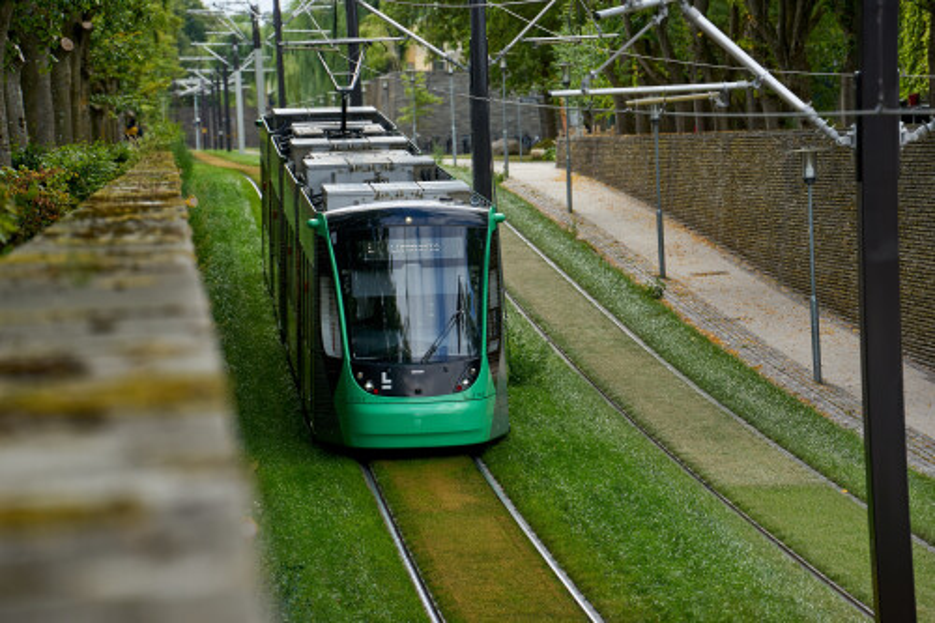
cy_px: 312
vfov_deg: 7.6
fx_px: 4673
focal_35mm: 180
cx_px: 468
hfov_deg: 11.4
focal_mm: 180
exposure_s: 1/750
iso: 320
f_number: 4.5
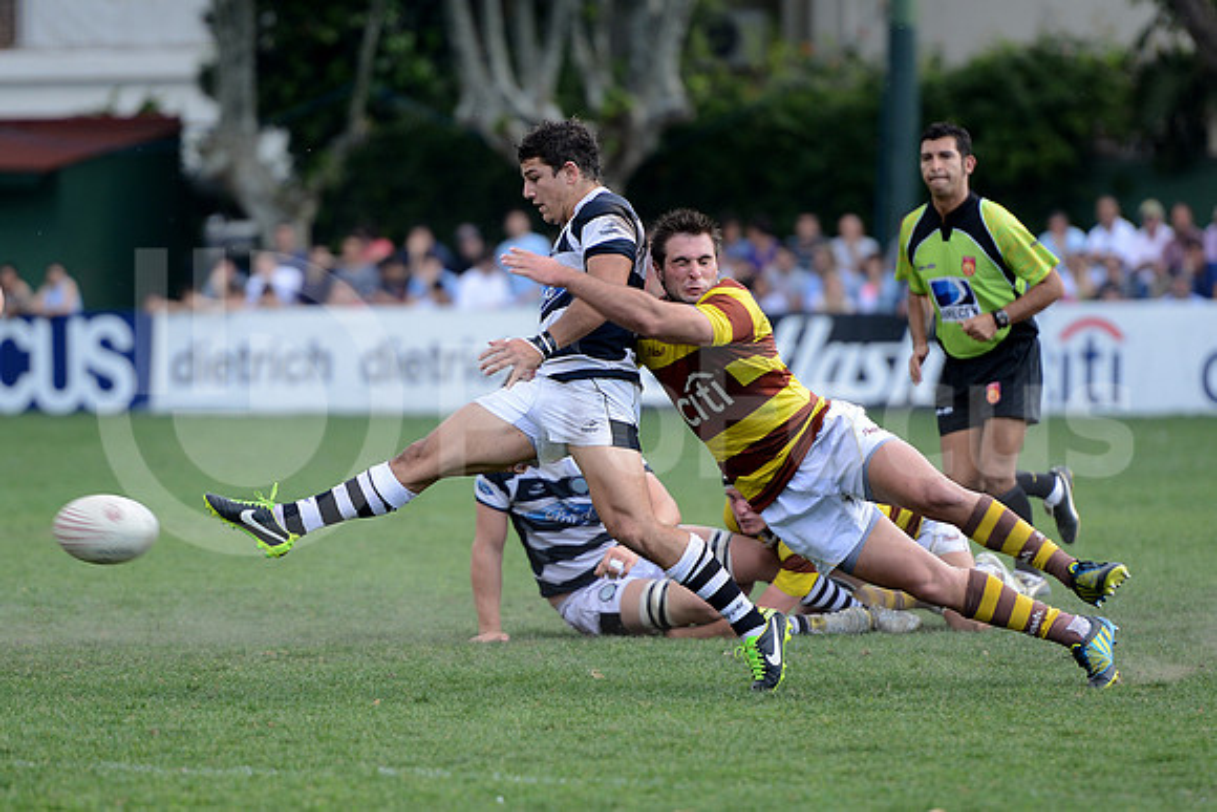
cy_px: 406
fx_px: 6762
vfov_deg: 6.9
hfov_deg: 10.3
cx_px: 608
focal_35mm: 200
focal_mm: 200
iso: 320
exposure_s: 1/500
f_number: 2.8
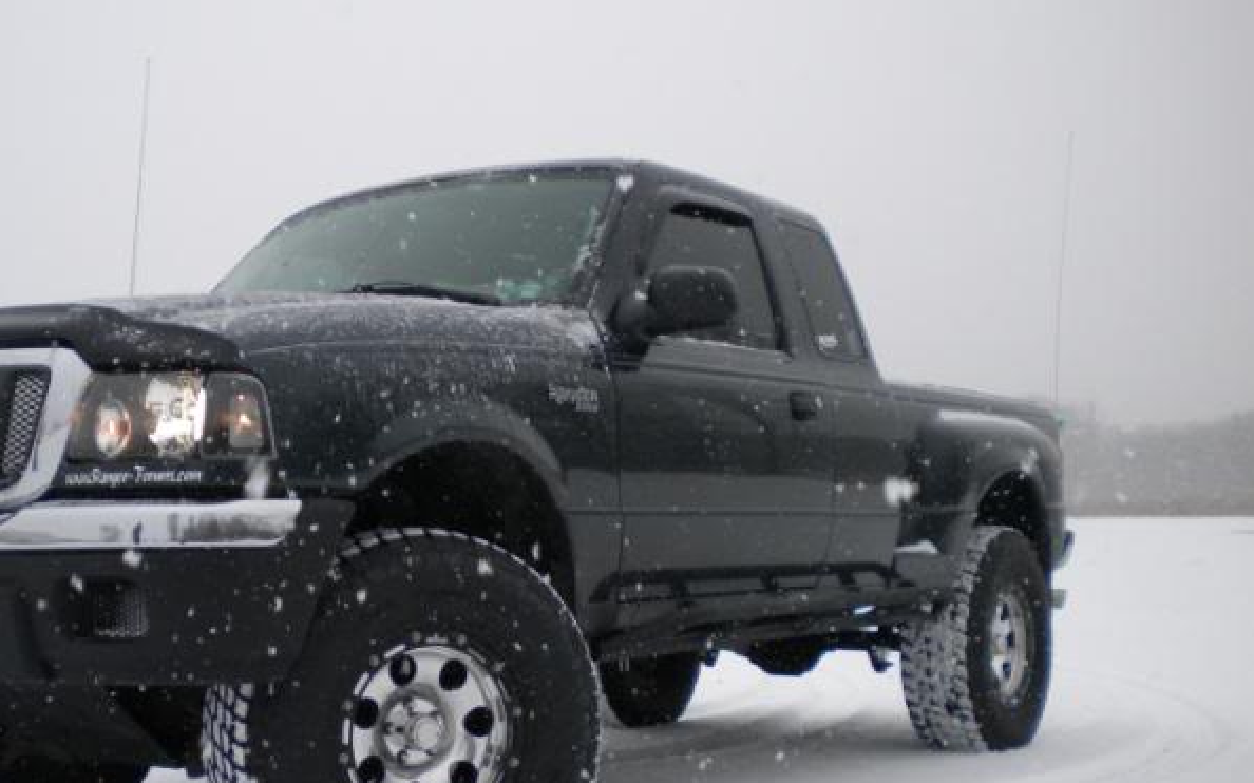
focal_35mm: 50
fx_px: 1708
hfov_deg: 40.0
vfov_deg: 25.7
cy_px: 528
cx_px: 471
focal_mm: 6.3
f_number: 3.1
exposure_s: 1/442
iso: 137
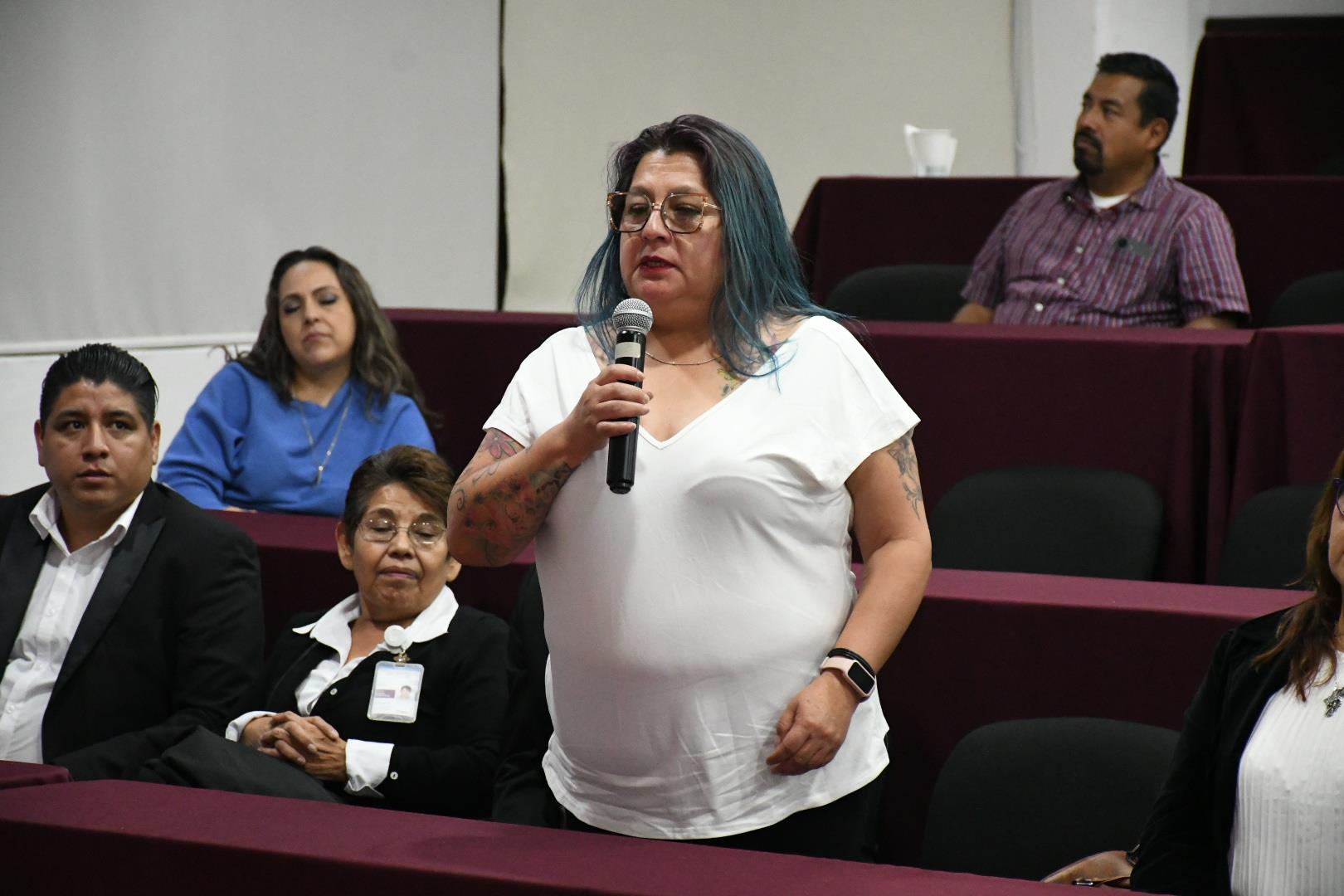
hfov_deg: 13.1
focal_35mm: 157
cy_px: 448
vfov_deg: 8.7
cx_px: 672
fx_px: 5861
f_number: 5.6
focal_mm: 105
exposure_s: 1/100
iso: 6400
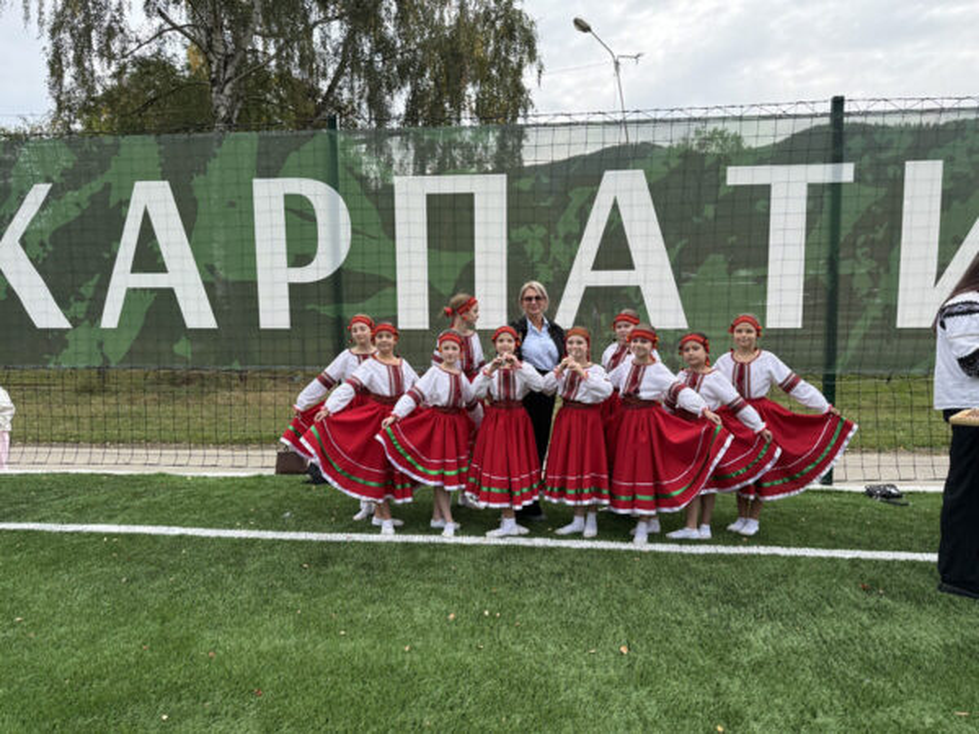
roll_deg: +0.0
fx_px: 679
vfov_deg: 56.8
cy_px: 367
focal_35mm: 24
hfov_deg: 71.6
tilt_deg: -5.1
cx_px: 490
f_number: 1.78
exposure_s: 1/2299
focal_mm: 6.76
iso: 100
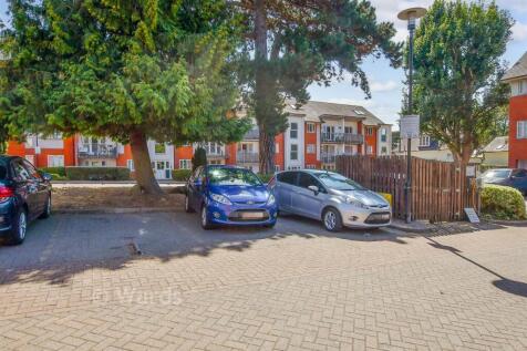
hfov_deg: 81.2
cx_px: 264
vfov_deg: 59.5
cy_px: 176
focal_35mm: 21
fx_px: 307
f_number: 8
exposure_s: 1/1250
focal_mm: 14
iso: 320
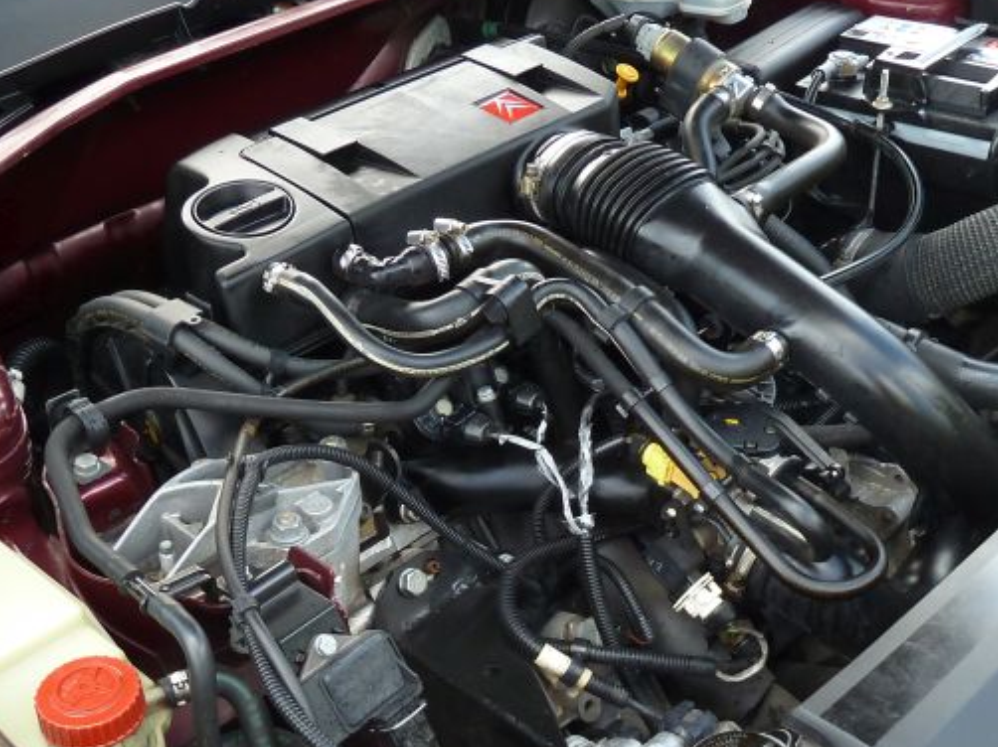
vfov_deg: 28.3
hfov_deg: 37.5
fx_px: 1470
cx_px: 557
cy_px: 511
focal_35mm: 51
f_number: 3.3
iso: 80
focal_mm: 4.1
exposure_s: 1/40
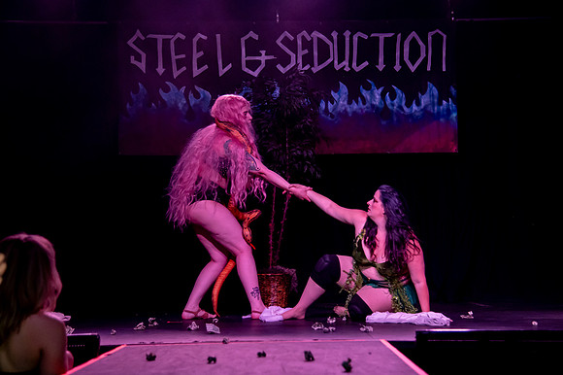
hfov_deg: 32.3
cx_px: 302
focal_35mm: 62
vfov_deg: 21.8
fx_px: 972
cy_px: 184
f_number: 4
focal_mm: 55
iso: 6400
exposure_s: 1/80
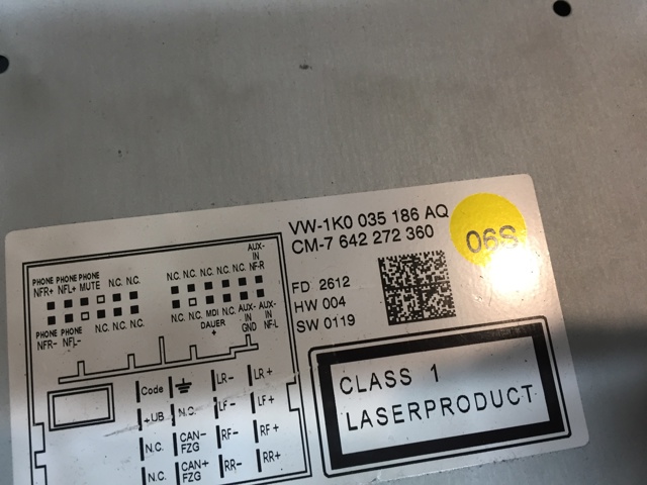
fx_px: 542
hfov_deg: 61.7
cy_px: 242
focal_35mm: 29
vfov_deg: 48.2
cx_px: 324
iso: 64
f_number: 2.2
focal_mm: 4.15
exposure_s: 1/33
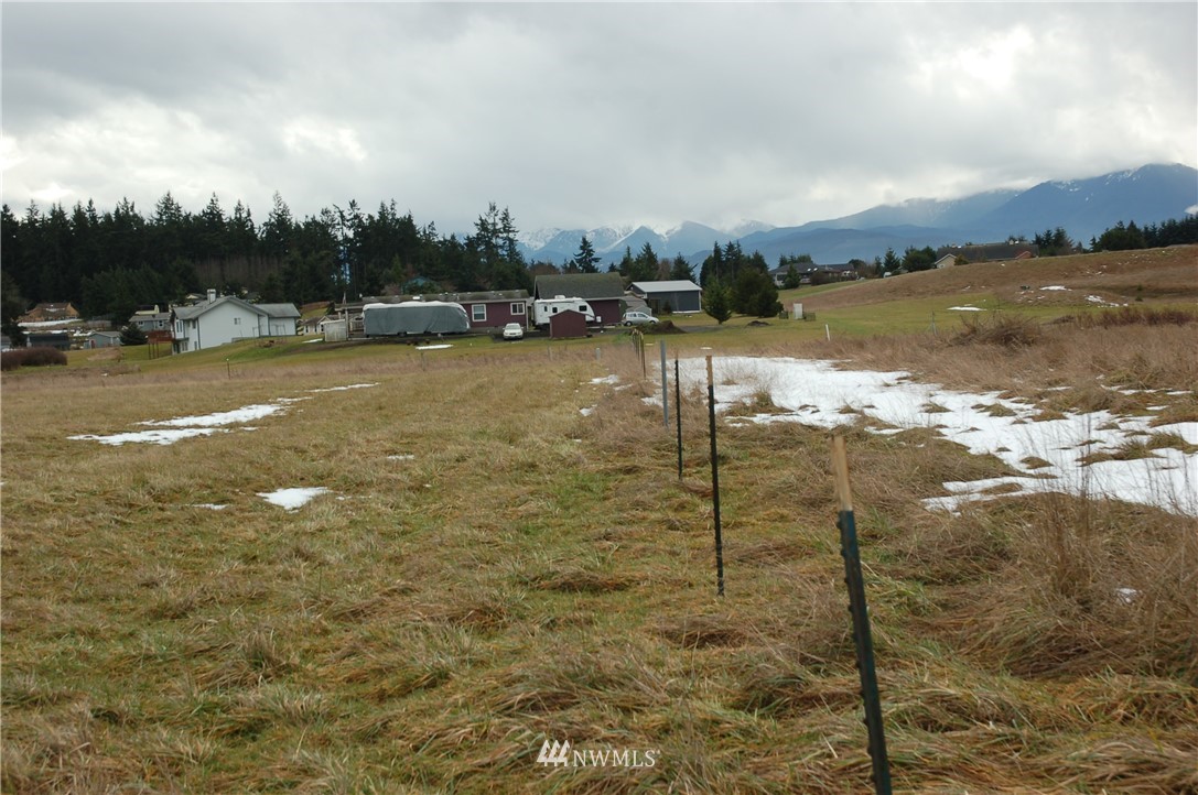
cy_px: 398
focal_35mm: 46
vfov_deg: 28.9
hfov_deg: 42.4
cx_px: 599
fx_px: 1546
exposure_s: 1/200
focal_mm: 31
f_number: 7.1
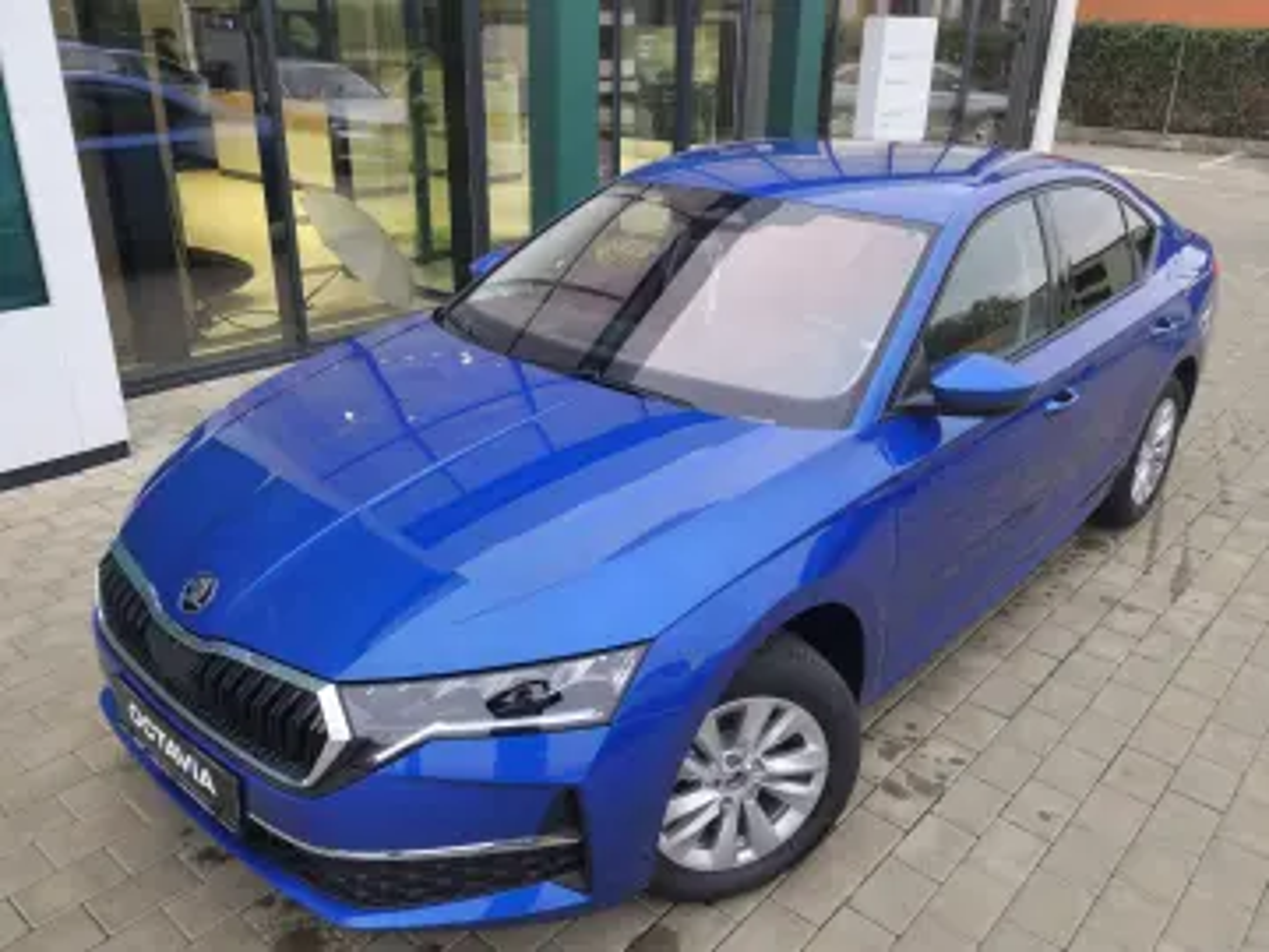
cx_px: 634
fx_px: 843
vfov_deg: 58.9
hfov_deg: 73.9
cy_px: 476
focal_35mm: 23
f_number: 1.8
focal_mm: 5.4
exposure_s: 1/50
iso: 50
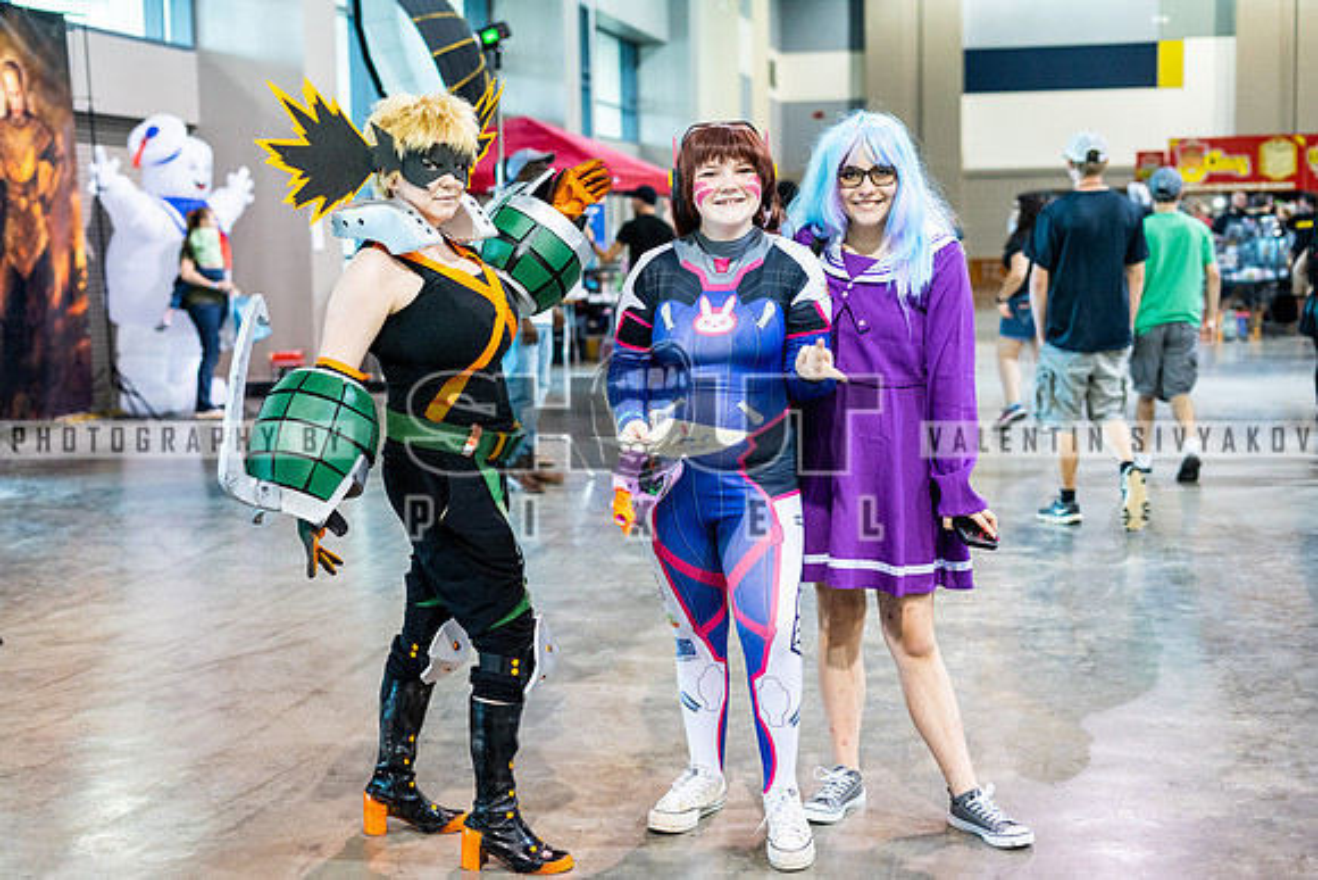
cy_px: 440
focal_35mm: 50
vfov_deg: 27.0
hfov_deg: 39.6
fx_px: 1831
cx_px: 659
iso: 2000
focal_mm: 50
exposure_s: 1/320
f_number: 2.5
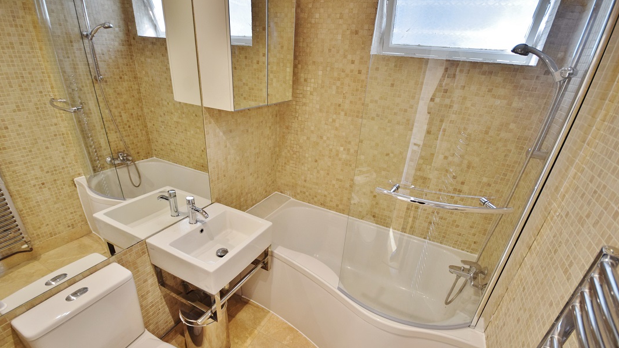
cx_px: 313
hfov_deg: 99.4
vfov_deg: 66.9
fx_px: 263
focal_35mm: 16
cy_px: 195
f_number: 4
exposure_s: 1/60
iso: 560
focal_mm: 10
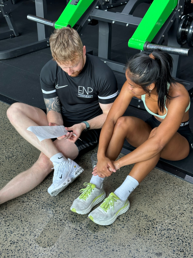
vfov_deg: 39.7
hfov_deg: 30.3
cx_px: 96
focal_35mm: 48
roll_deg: -1.7
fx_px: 357
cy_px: 129
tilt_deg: -28.9
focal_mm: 6.86
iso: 80
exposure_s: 1/100
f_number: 1.78
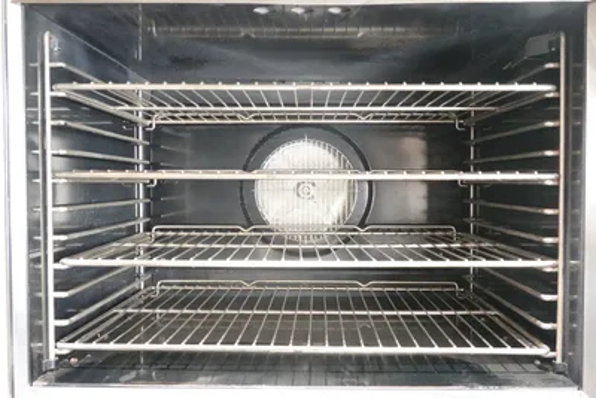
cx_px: 298
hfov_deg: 48.4
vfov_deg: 33.4
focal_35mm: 40
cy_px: 199
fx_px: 662
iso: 6400
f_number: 3.5
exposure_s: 1/40
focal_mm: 14.69
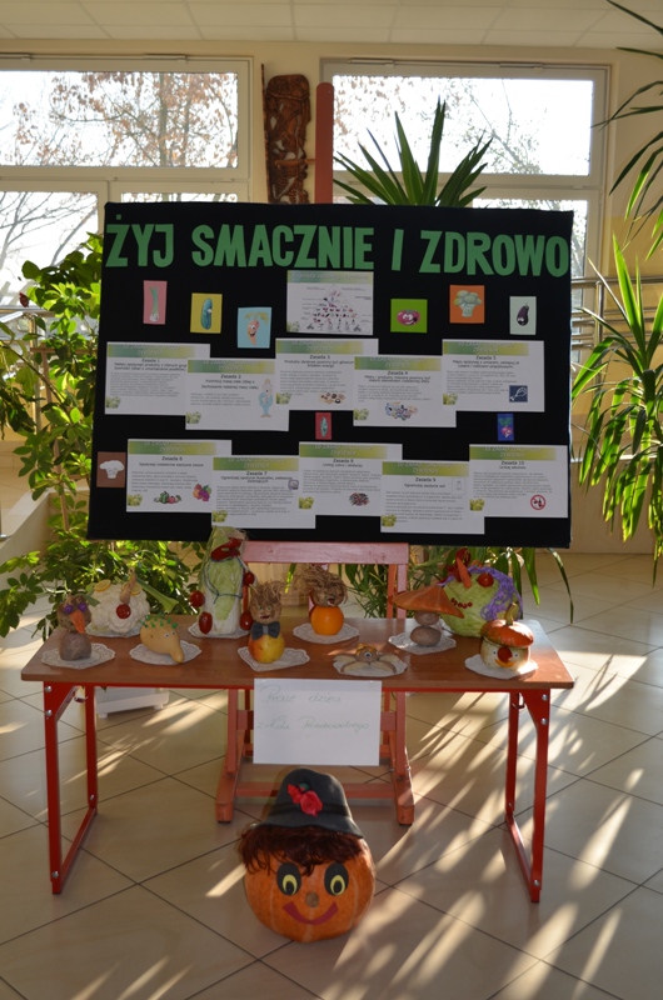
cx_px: 332
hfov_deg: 34.1
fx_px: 1082
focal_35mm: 39
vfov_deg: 49.6
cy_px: 500
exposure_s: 1/200
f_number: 4.2
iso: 140
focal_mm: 26
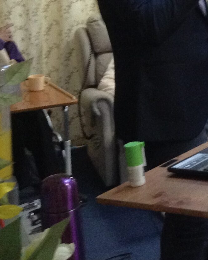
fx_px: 769
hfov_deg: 14.7
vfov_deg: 18.8
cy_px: 19
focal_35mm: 100
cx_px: 276
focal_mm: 3.3
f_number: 2.4
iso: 200
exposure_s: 1/24
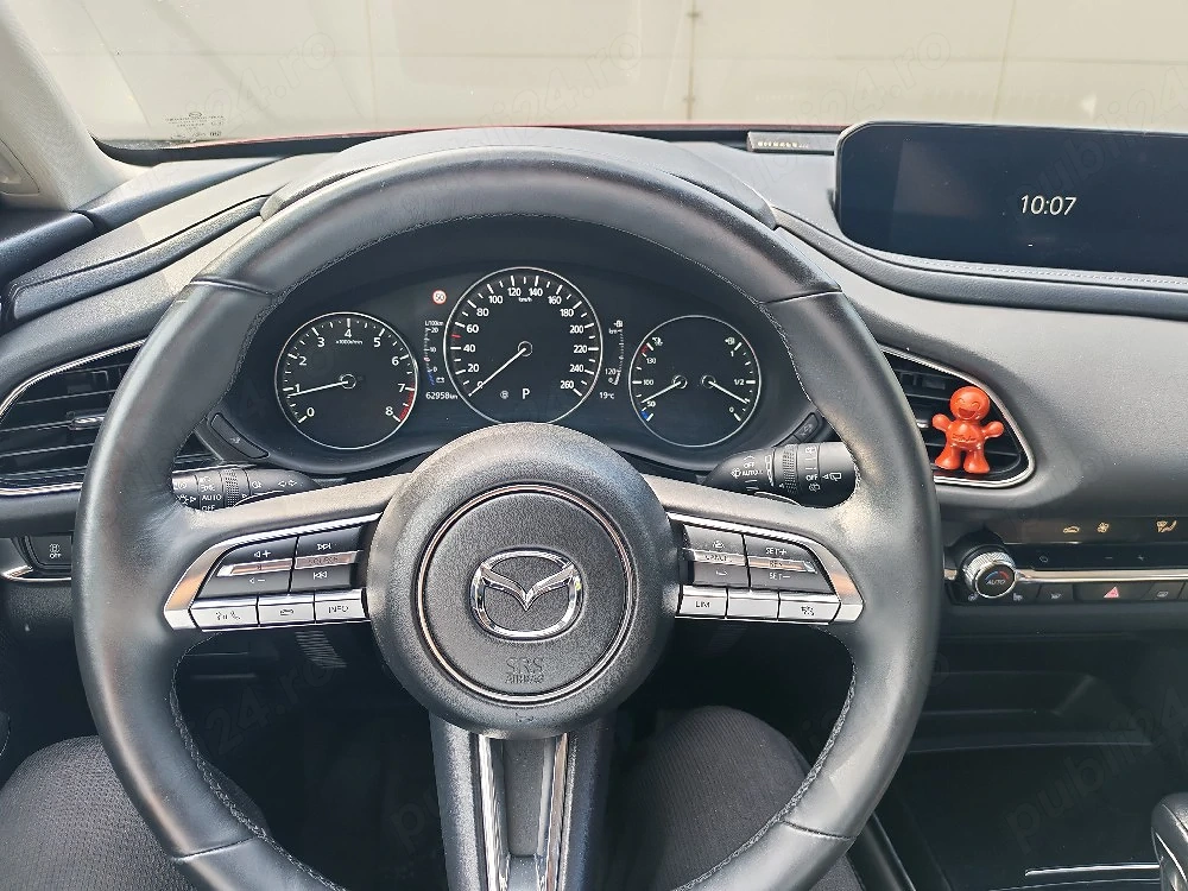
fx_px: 927
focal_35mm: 27
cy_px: 446
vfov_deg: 51.4
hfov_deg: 65.3
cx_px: 594
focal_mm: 6.12
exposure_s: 1/100
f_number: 1.9
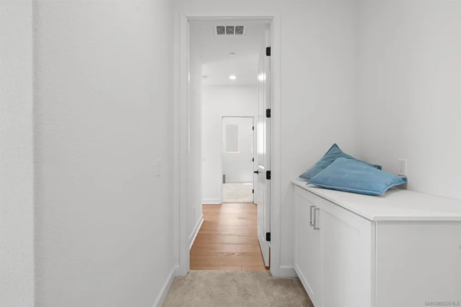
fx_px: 205
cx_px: 230
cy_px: 154
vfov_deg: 73.7
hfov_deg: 96.8
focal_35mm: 16
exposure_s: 1/3
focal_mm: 16
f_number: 9
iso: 100
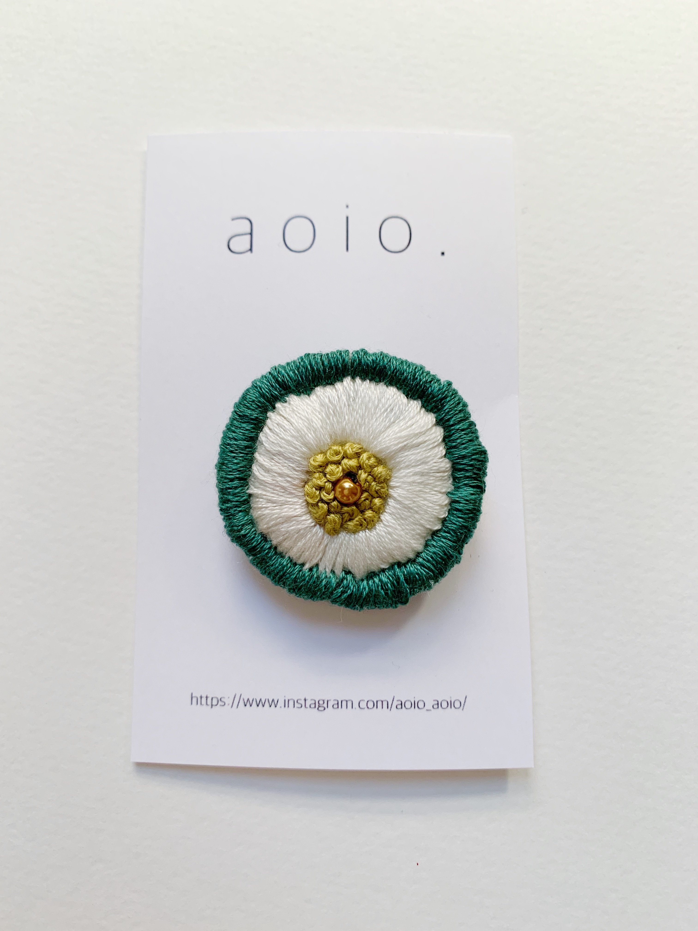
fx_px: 699
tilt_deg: -83.0
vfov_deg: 67.3
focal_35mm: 26
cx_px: 349
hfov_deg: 53.1
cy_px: 466
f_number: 1.8
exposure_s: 1/104
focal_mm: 4.25
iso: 100
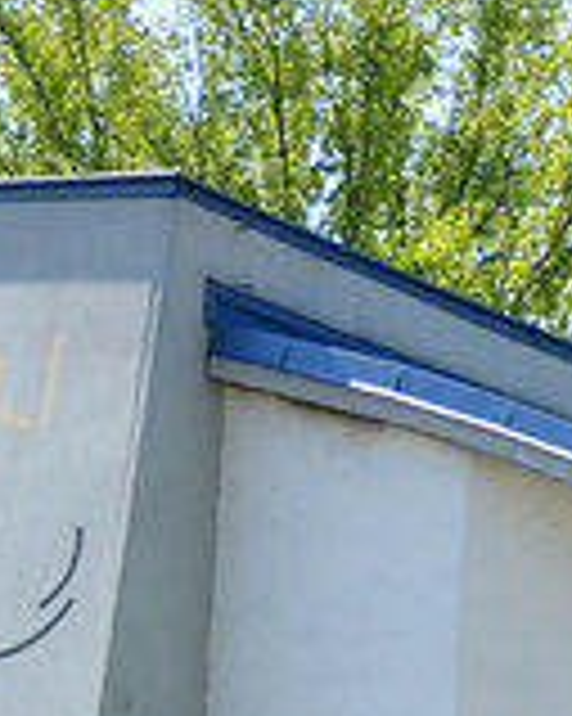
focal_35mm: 298
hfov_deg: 4.6
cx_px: 2576
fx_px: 6312
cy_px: 1488
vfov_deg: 6.3
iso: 200
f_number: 4
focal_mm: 28
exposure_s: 1/400
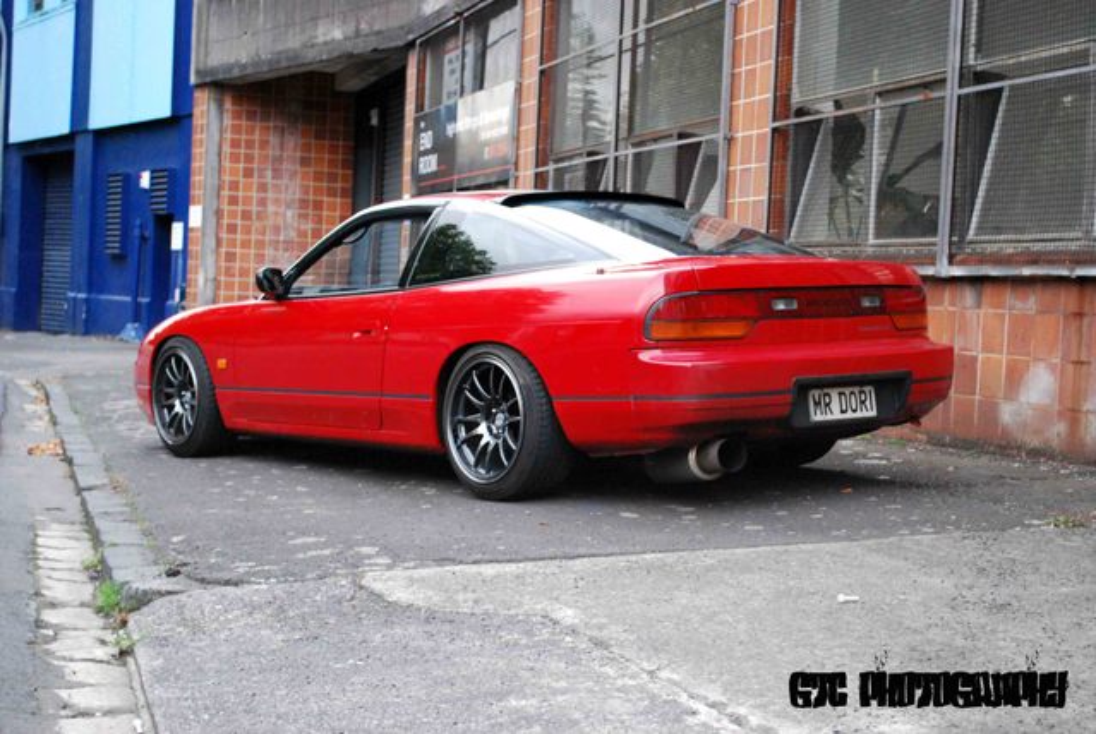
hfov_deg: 38.8
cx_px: 548
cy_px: 367
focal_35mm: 51
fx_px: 1555
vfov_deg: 26.6
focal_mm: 34
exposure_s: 1/10
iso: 1600
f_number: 5
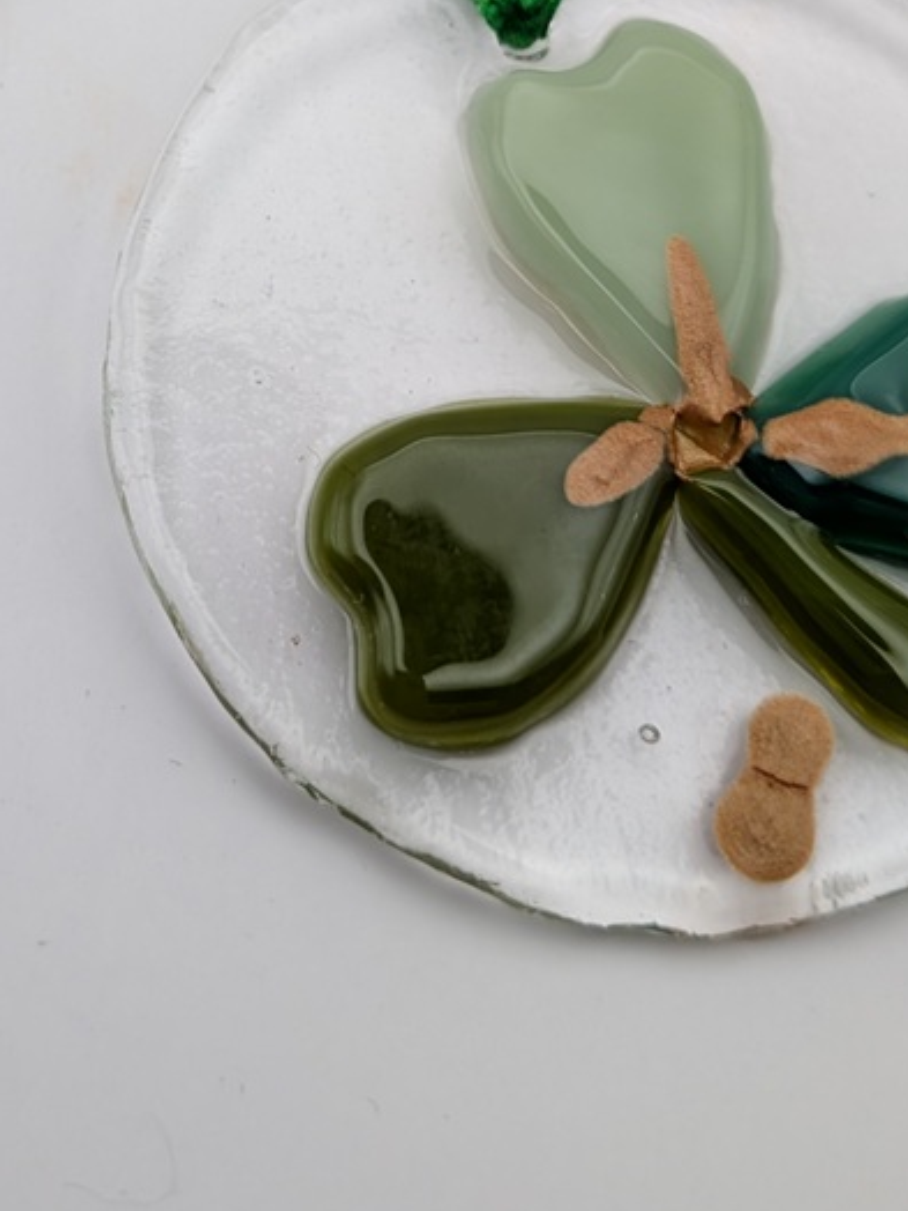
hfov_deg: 26.0
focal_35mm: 55
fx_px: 1924
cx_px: 169
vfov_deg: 33.3
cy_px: 150
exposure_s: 1/100
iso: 39
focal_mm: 4.53
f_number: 1.7
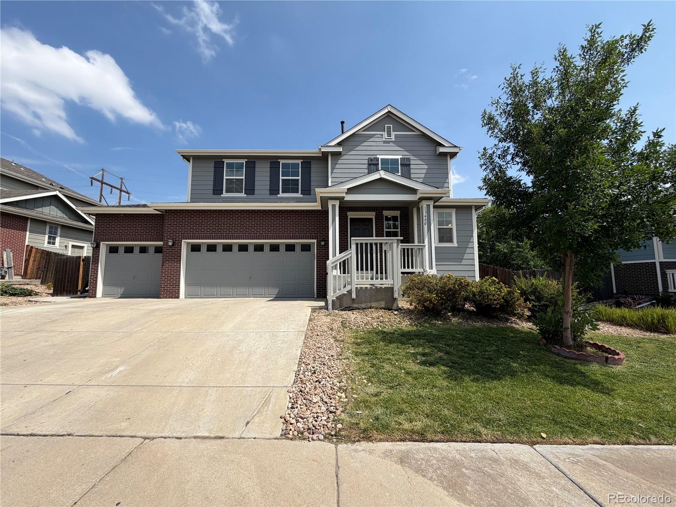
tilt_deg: +5.6
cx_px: 338
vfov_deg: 85.7
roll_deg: +0.3
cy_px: 254
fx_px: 273
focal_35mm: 14
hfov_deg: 102.1
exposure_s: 1/1001
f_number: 2.2
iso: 20
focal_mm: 2.22
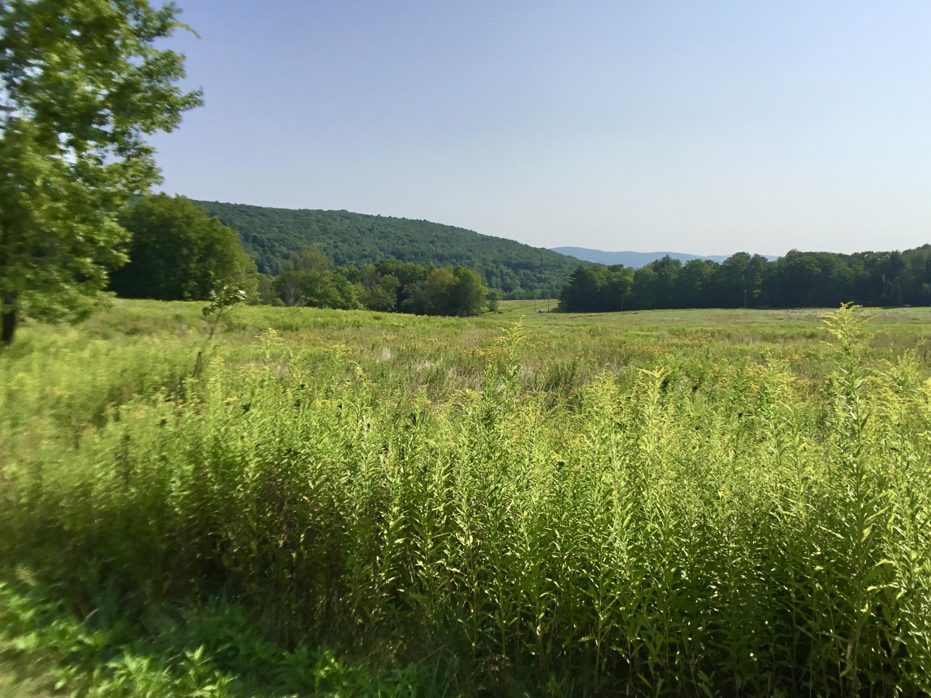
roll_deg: -1.4
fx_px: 995
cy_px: 334
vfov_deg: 38.7
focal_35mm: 37
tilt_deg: -6.4
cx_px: 519
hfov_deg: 50.0
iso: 25
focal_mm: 3.3
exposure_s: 1/2469
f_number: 2.4
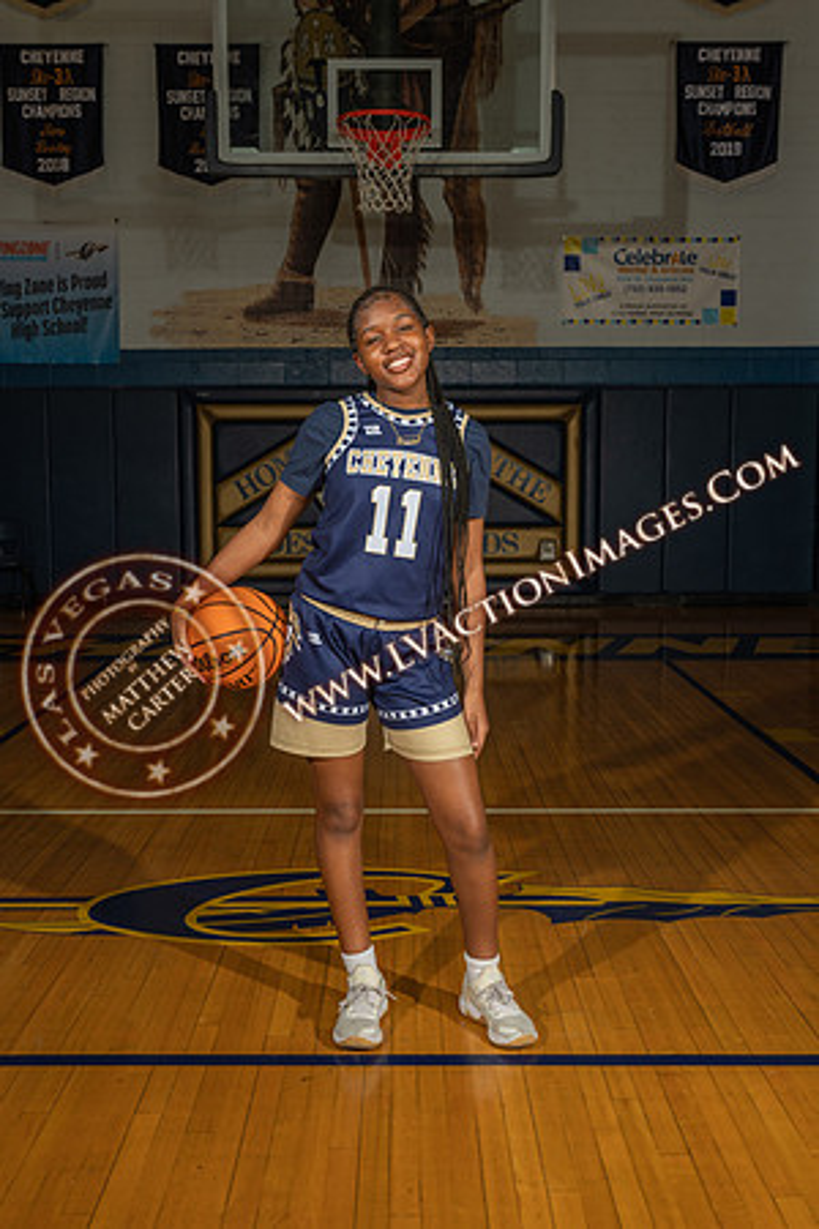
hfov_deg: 35.1
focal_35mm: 38
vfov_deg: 50.7
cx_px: 410
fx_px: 1297
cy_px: 614
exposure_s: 1/200
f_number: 7.1
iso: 160
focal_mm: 38
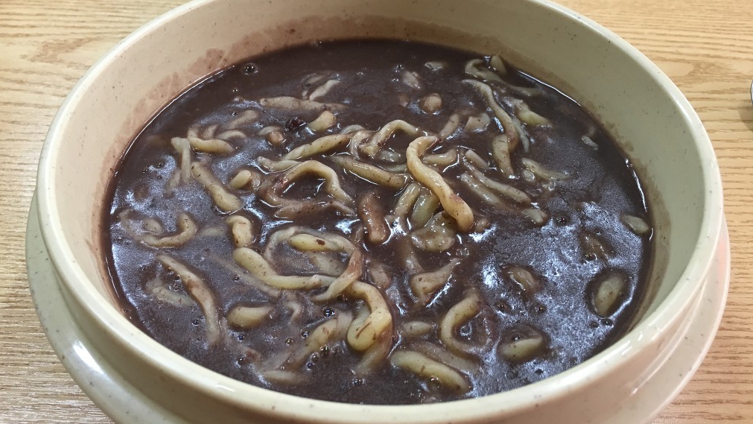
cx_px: 373
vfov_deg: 36.6
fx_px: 639
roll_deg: -2.0
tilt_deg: -43.5
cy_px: 178
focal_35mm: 32
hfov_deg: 61.0
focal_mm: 4.15
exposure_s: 1/30
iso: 100
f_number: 2.2
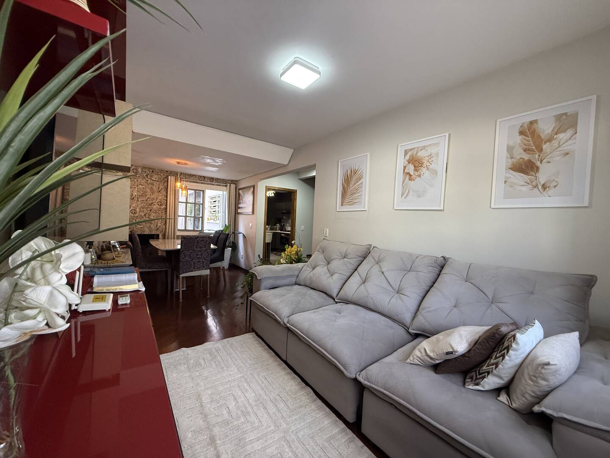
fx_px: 247
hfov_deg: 102.1
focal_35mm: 14
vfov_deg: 85.7
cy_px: 229
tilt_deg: -2.4
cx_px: 305
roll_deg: -2.7
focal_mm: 2.22
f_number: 2.2
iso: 320
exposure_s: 1/91
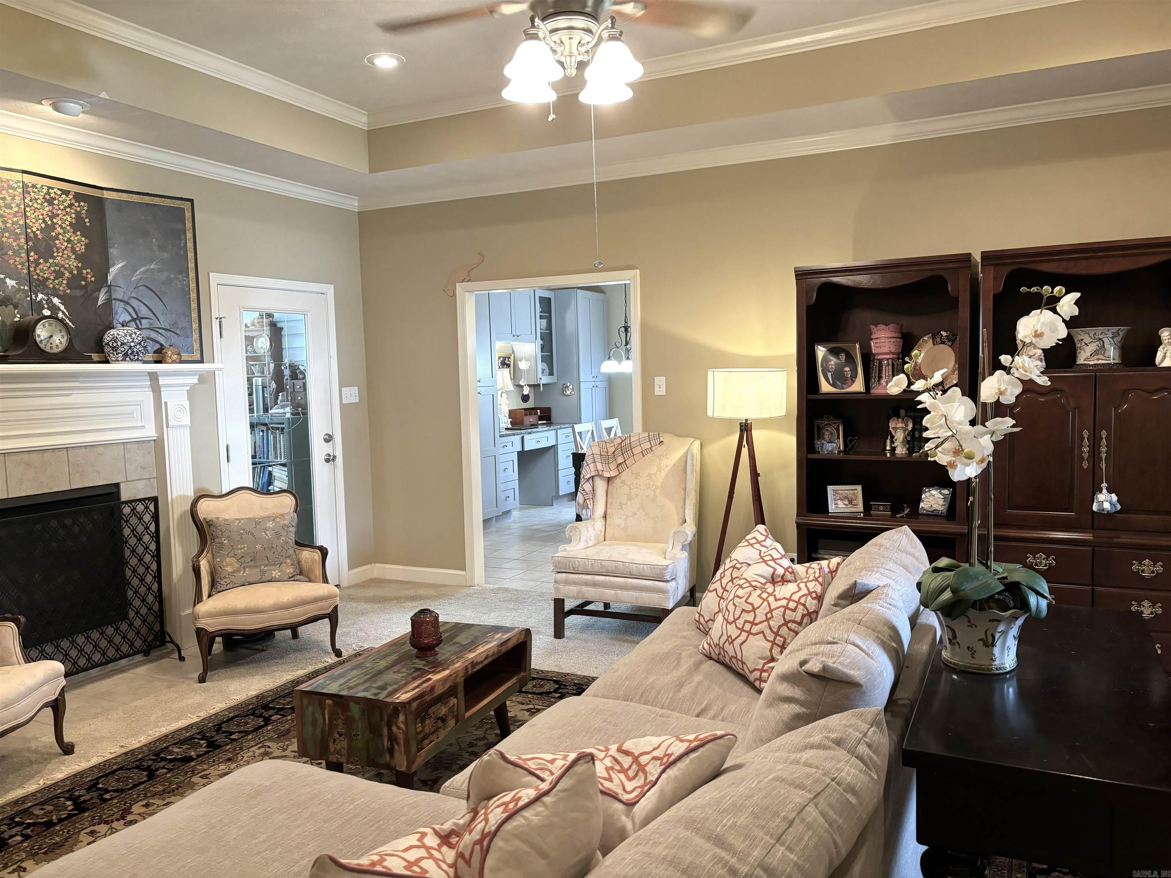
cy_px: 439
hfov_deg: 67.3
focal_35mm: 26
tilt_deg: -4.0
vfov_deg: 53.1
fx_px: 880
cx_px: 586
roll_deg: +1.2
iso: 250
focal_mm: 5.96
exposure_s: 1/60
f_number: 1.6
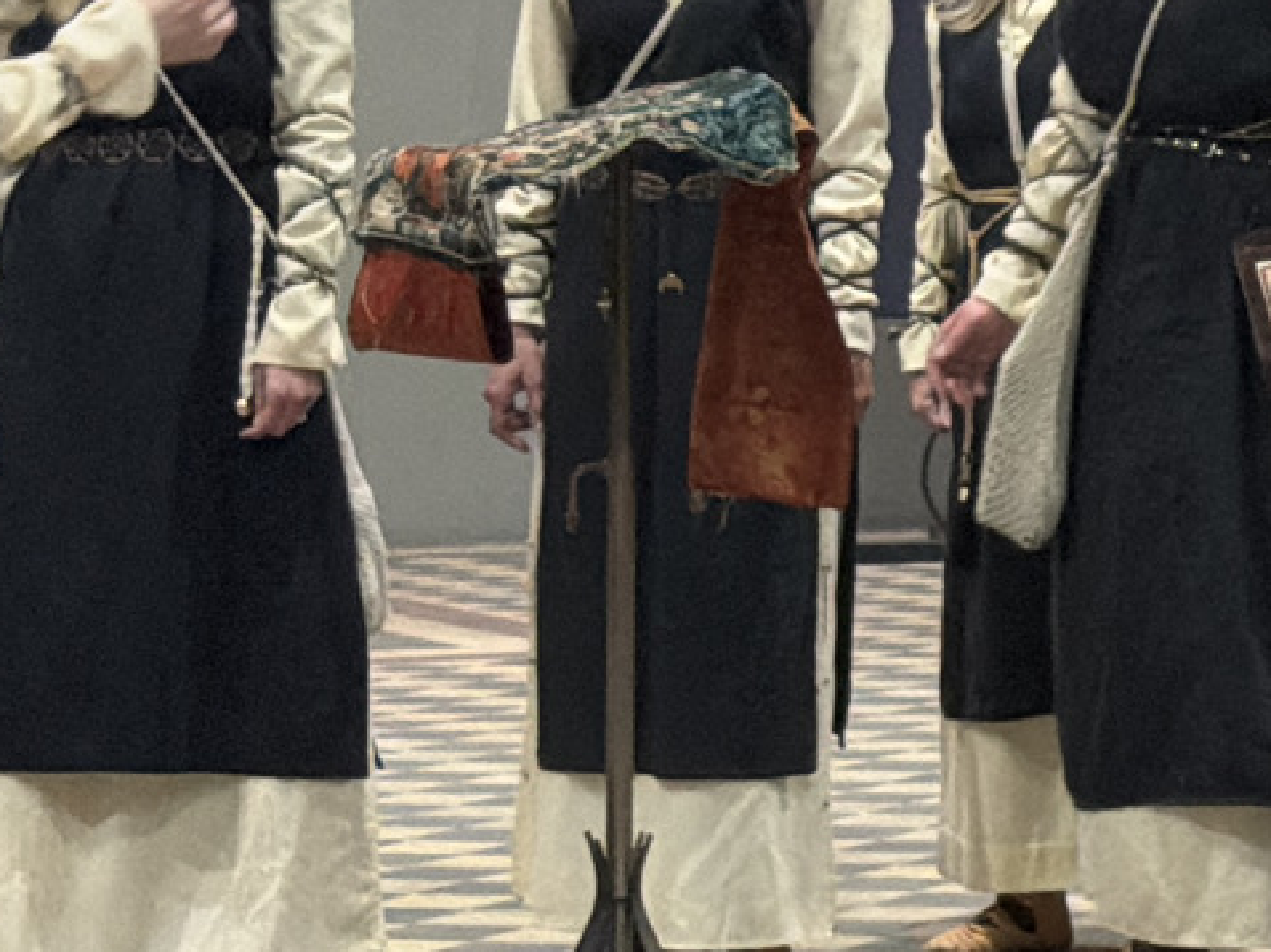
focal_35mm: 201
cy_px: 109
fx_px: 7376
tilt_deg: -0.7
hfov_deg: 9.6
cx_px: 1774
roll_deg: +0.6
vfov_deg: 7.4
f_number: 1.78
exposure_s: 1/33
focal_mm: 6.76
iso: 400
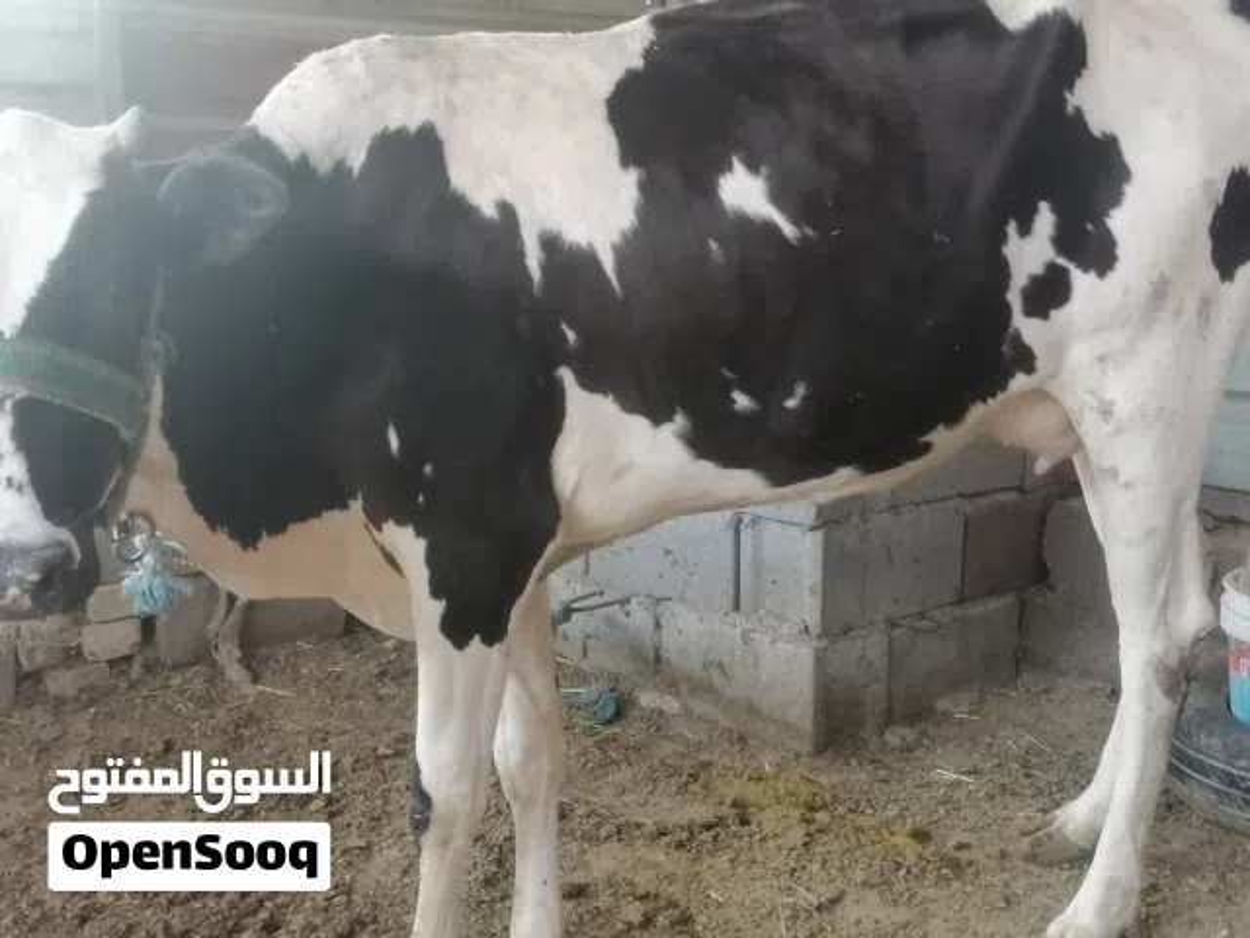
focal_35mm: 45
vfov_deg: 32.2
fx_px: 1625
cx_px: 625
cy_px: 469
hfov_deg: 42.1
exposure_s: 1/33.3
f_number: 1.8
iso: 250
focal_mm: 5.3
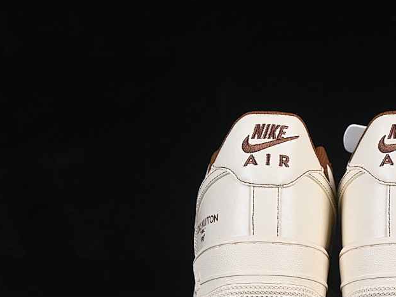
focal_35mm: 125
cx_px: 341
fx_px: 1430
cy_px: 169
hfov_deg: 15.6
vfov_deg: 11.9
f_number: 8
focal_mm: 50
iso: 160
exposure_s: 1/80
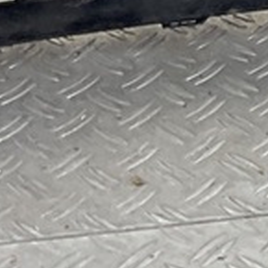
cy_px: -349
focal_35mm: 178
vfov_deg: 9.0
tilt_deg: -20.2
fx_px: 1559
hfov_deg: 9.4
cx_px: 481
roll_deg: -0.3
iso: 32
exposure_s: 1/120
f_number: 1.8
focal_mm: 3
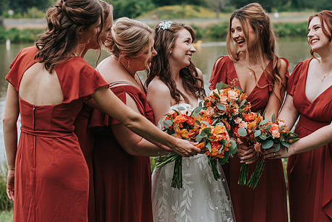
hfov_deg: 20.6
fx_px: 913
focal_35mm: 99
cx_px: 183
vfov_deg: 13.8
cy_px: 106
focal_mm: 50
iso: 200
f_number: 2.8
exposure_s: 1/1600
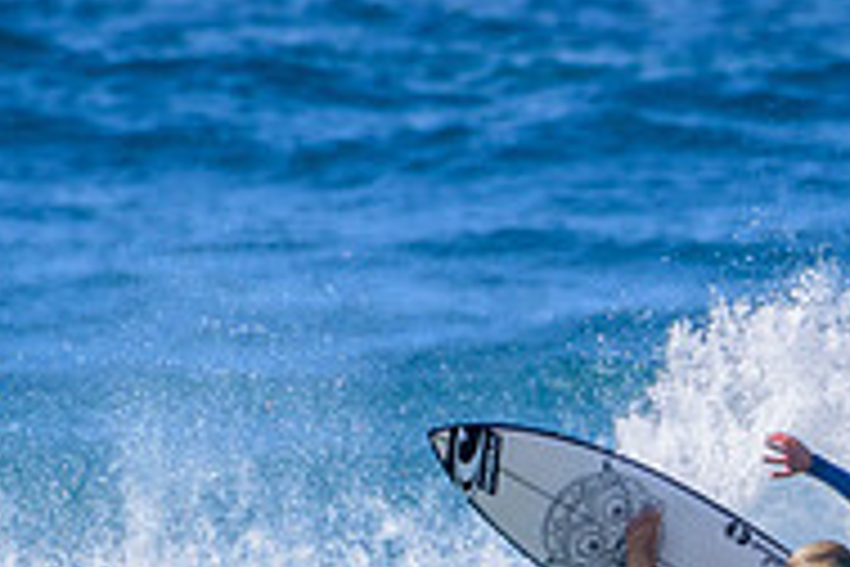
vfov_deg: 0.6
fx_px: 54490
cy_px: 754
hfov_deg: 0.9
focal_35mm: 2308
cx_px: 670
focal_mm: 500
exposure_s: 1/2000
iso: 400
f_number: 5.6
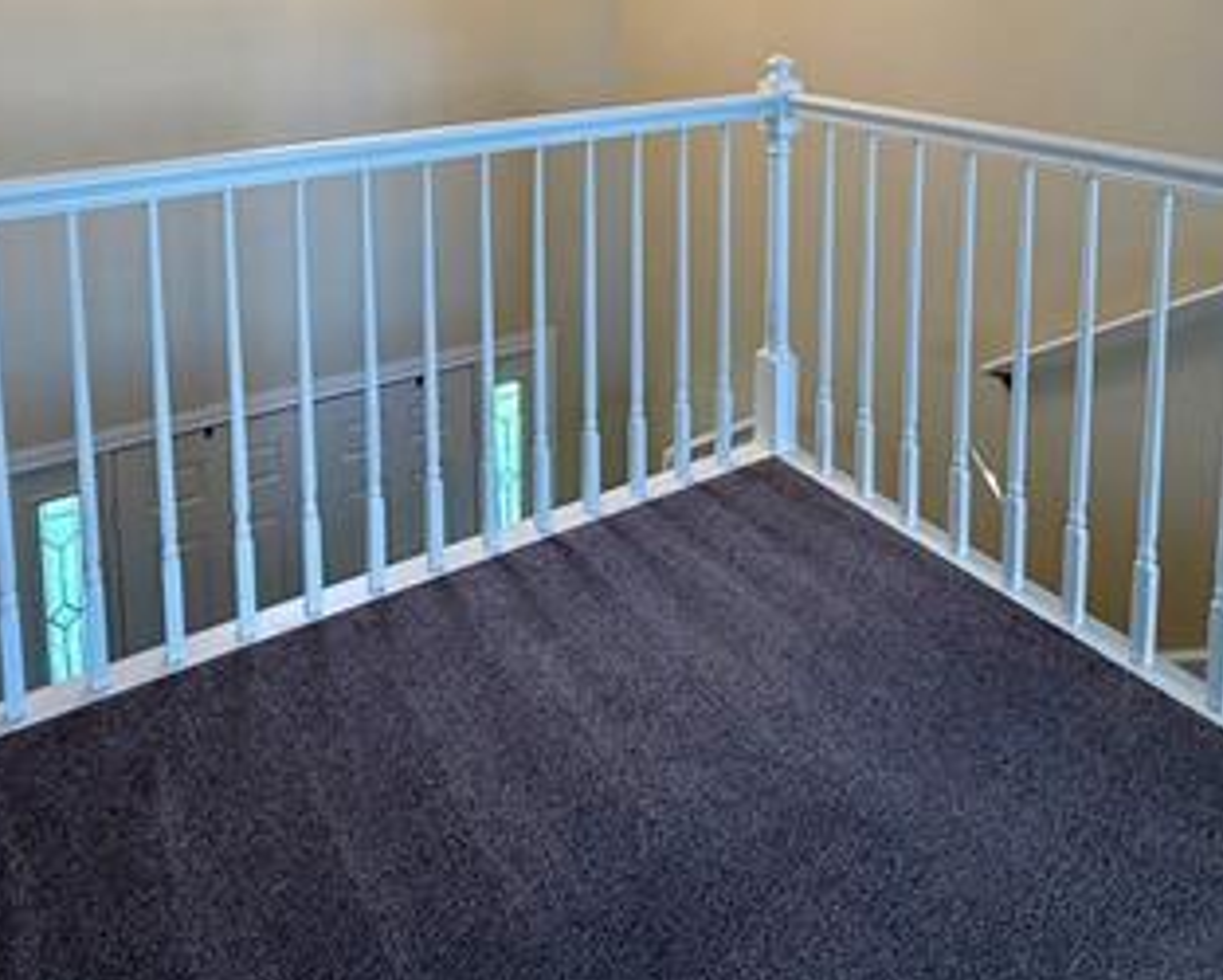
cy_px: 59
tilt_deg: -5.3
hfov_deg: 62.0
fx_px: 1014
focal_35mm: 28
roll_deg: +0.5
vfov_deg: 45.6
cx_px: 537
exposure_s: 1/120
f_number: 2.2
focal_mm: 2.22
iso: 160
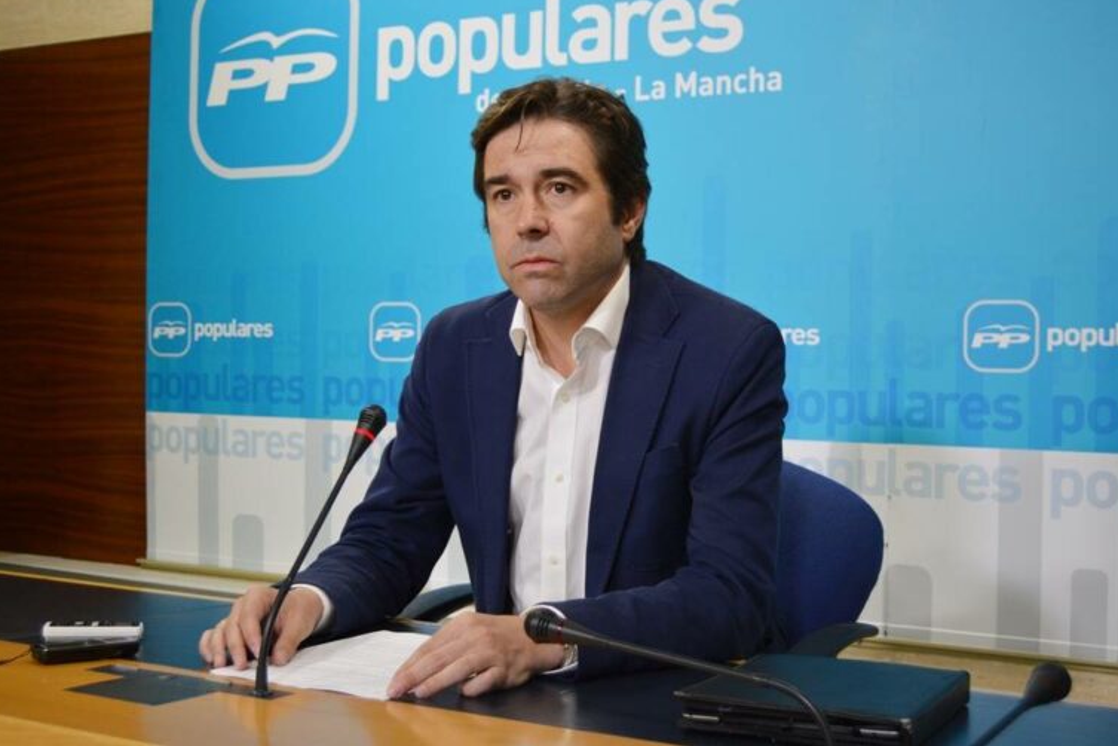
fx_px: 1662
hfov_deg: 37.2
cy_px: 368
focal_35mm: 54
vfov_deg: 25.3
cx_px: 563
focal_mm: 35
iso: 500
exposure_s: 1/60
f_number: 4.5
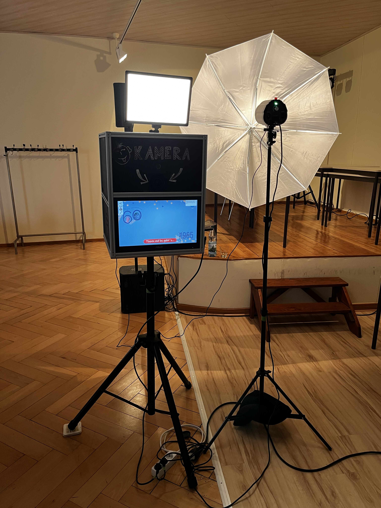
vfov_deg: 67.3
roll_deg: -0.3
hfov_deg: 53.1
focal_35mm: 26
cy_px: 254
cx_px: 190
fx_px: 382
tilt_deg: -15.1
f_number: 1.6
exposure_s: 1/50
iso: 80
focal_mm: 5.1
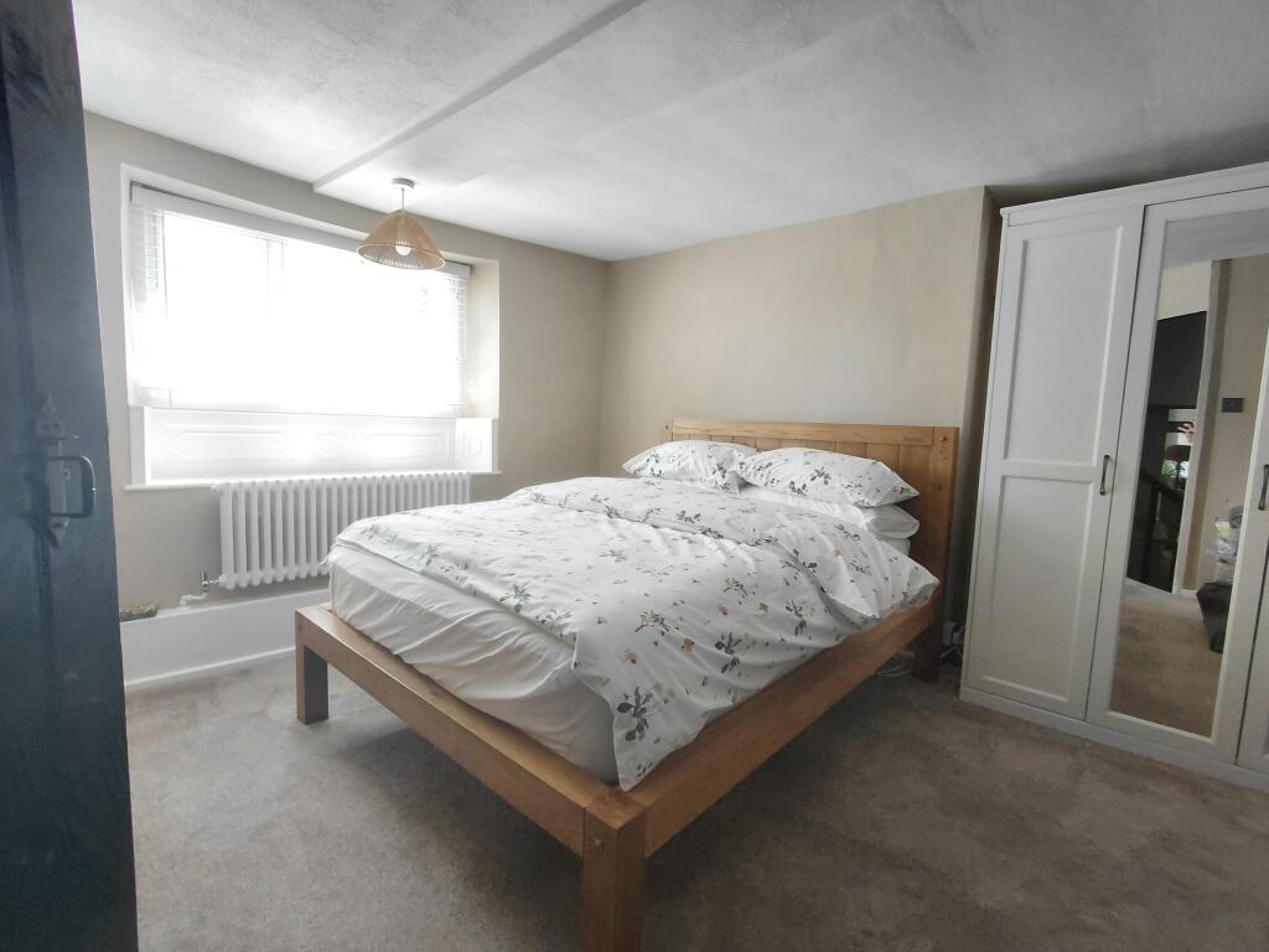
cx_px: 634
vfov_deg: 78.1
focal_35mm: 16
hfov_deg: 94.5
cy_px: 476
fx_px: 587
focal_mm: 1.64
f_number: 2.2
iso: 200
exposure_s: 1/60
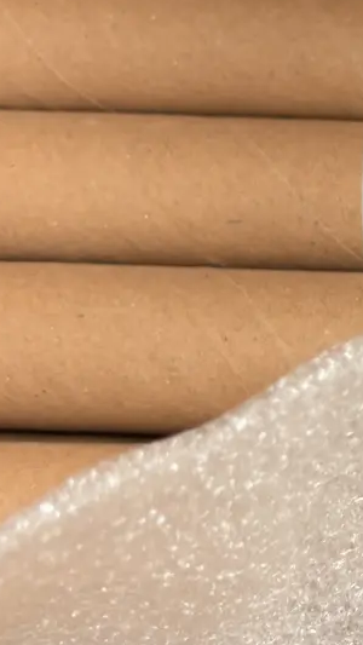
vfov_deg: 20.9
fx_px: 1745
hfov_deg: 10.8
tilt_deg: -63.6
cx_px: 747
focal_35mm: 102
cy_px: 209
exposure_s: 1/122
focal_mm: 5.96
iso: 100
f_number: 1.6
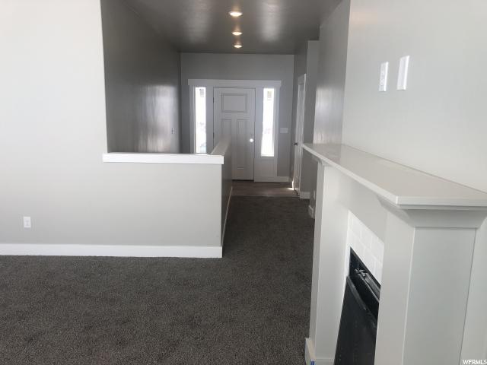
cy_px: 182
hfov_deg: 63.4
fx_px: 394
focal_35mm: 28
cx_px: 244
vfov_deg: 49.7
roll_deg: -0.9
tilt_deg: -10.2
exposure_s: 1/235
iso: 20
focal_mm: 4
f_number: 1.8
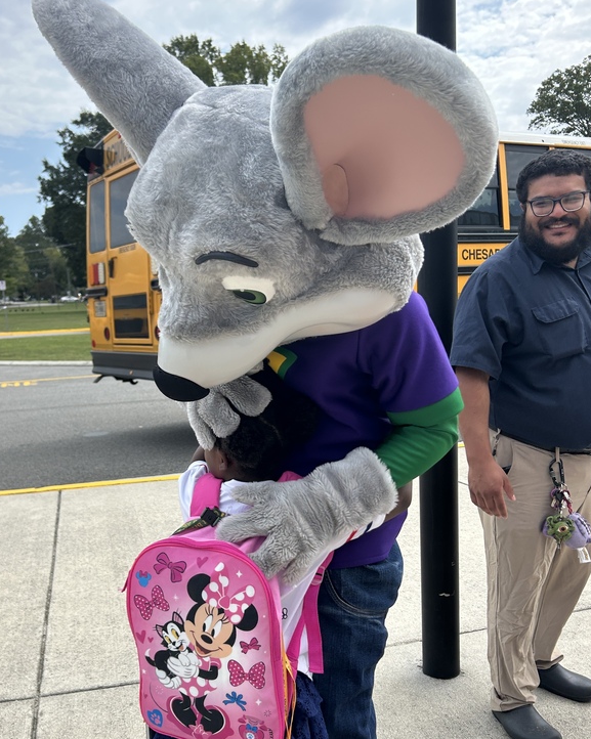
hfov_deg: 41.0
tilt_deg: -7.1
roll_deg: -0.4
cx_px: 238
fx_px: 788
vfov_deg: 50.0
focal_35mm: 36
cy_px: 440
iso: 50
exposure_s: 1/2994
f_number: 1.5
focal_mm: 5.7
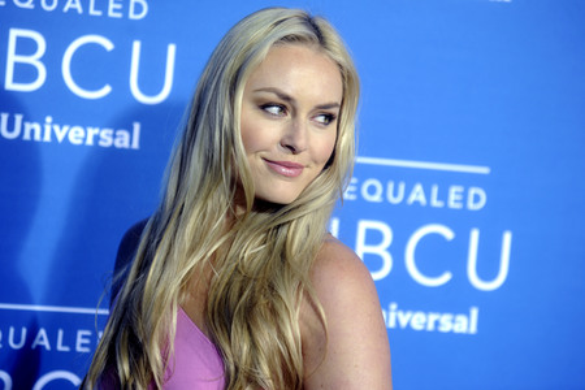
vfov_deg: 6.9
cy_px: 195
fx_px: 3250
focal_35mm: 200
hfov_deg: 10.3
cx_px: 292
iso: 800
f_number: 4.5
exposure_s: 1/400
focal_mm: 200
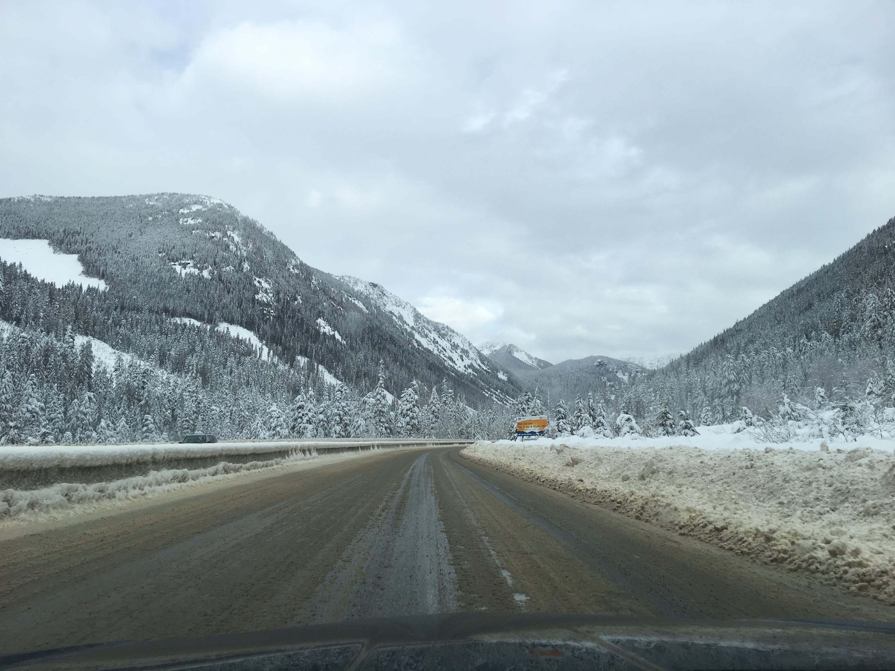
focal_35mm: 29
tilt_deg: +11.5
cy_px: 336
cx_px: 448
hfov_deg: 61.7
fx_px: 750
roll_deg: -0.1
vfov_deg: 48.2
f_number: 2.2
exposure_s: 1/974
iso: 25
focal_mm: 4.15
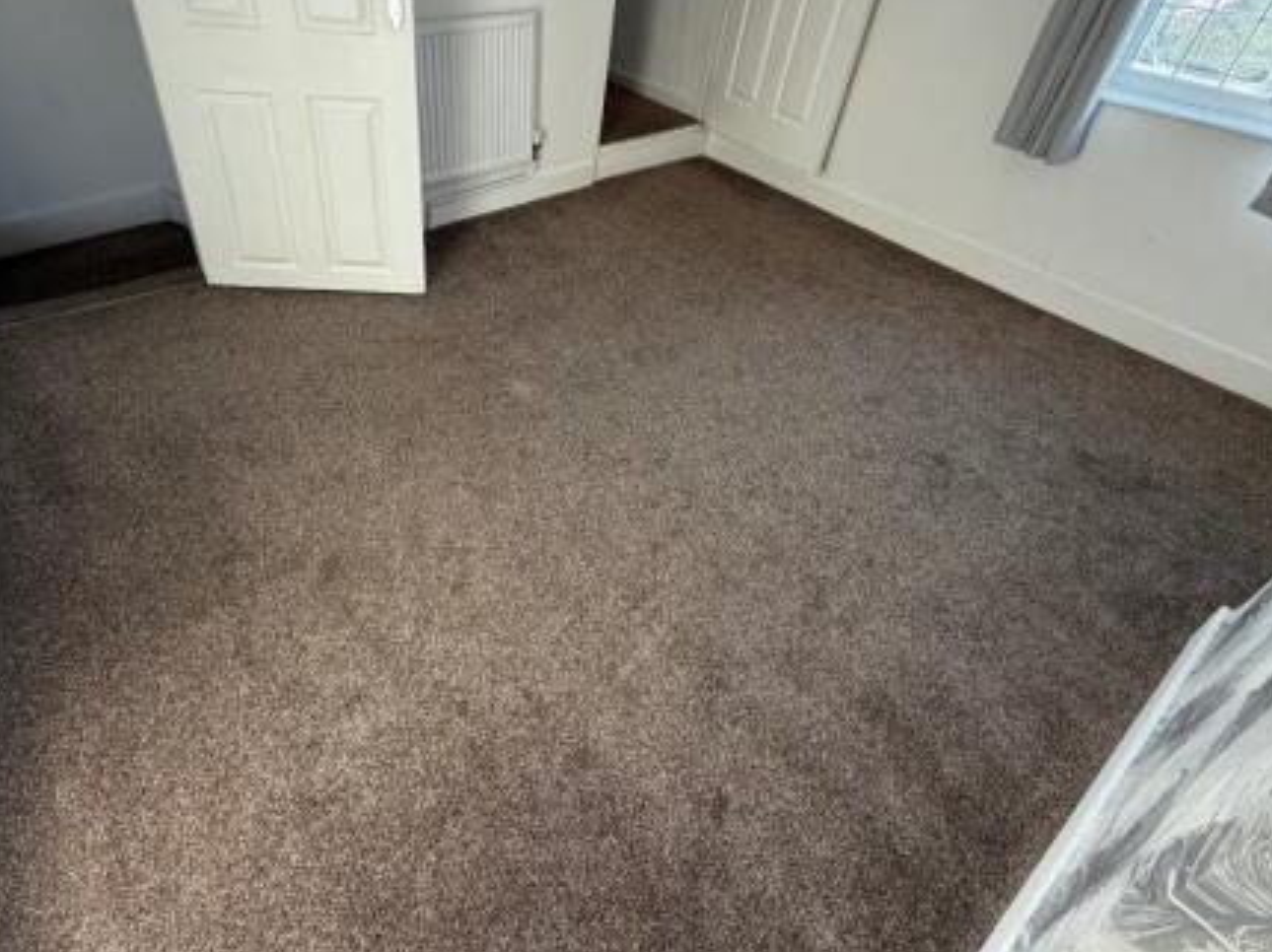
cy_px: 327
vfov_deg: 67.0
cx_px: 543
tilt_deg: -33.7
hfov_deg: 84.1
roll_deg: -4.2
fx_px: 698
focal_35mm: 19
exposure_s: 1/99
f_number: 2.2
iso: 80
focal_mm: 2.22
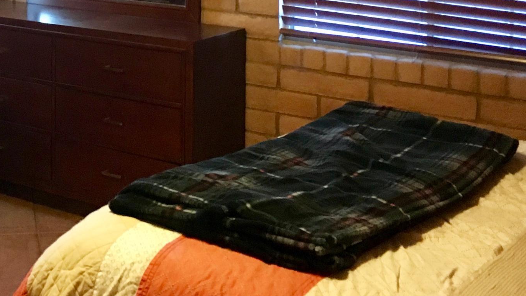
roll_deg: +0.3
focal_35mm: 70
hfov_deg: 29.4
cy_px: -69
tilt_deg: -3.1
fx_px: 976
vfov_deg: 16.5
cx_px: 96
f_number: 2.2
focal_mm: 4.15
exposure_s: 1/15
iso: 250
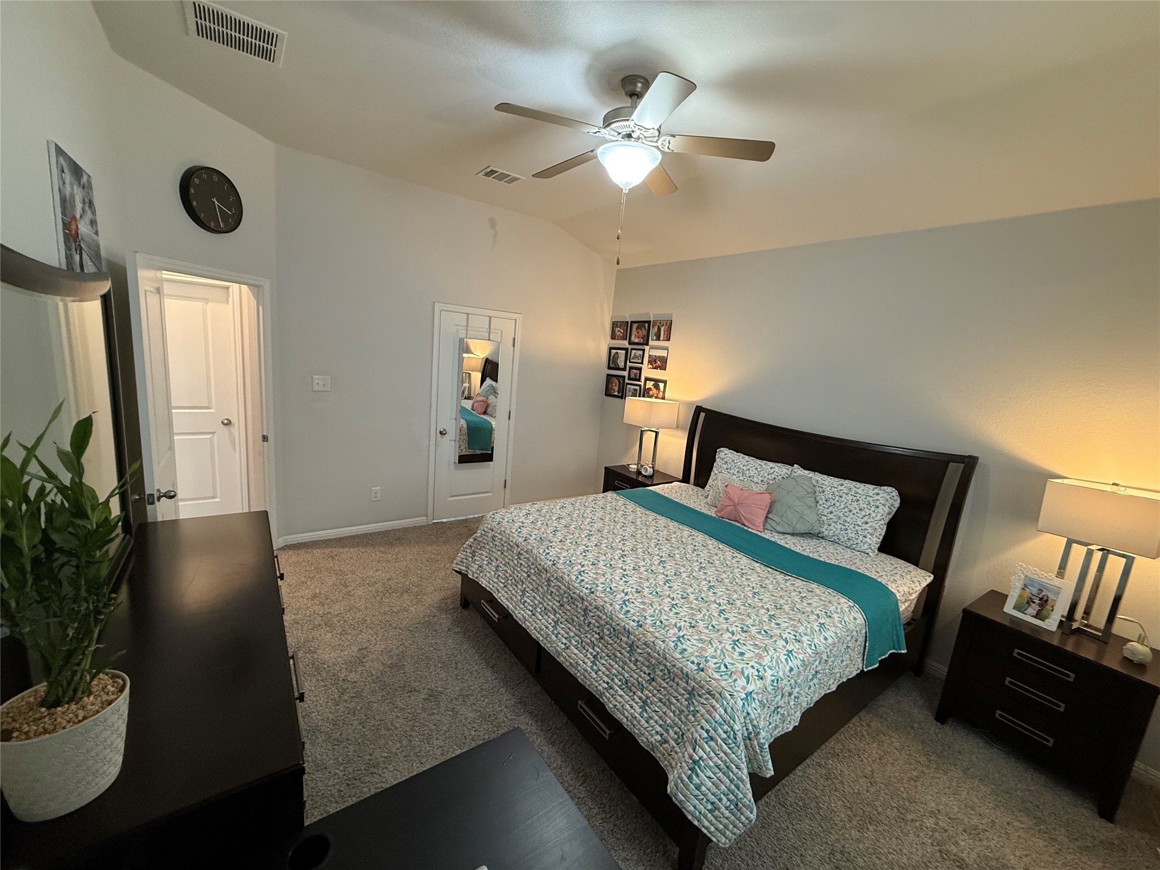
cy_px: 435
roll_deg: -5.6
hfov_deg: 102.1
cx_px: 580
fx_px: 469
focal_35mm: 14
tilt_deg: -8.4
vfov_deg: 85.7
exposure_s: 1/60
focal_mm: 2.22
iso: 320
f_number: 2.2
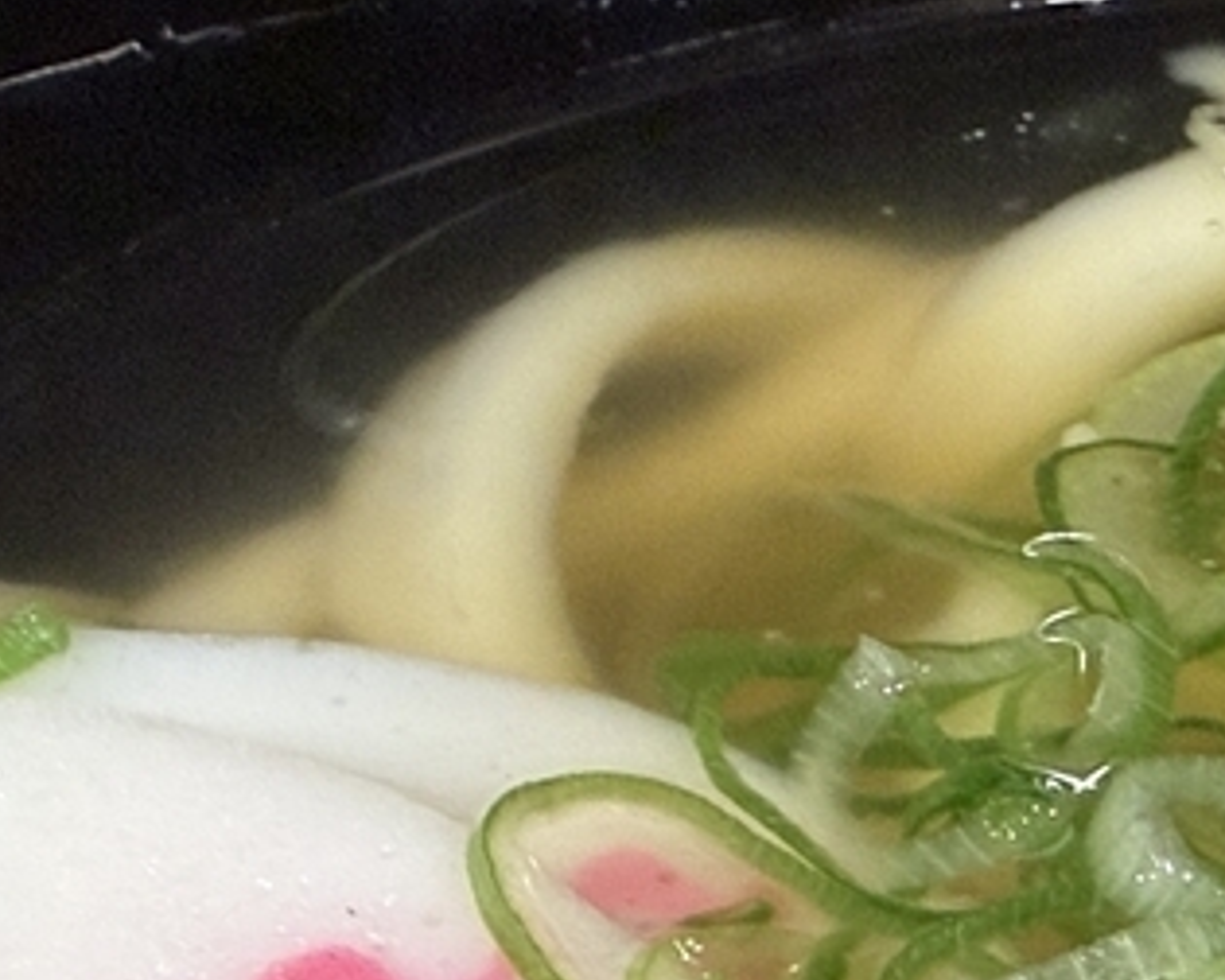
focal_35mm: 93
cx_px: 1027
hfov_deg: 20.3
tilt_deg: -48.6
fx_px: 3372
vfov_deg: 15.3
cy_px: 1486
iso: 400
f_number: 2.2
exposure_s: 1/60
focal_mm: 2.22
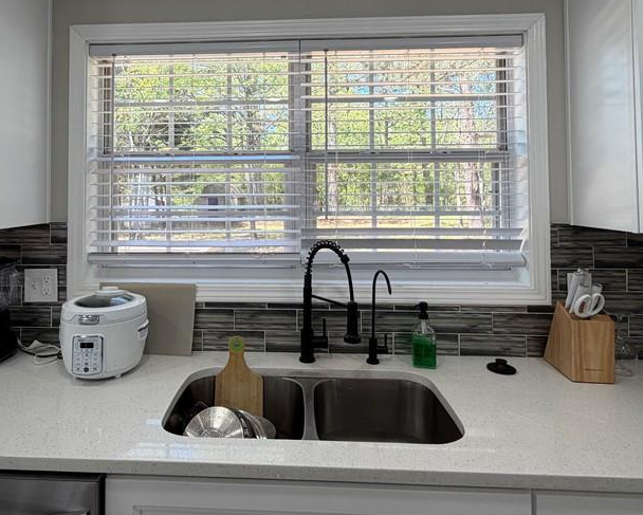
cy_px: 179
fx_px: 438
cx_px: 276
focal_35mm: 23
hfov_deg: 72.2
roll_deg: +0.8
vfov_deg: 59.7
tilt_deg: +3.4
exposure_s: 1/120
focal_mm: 2.22
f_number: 2.2
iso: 64
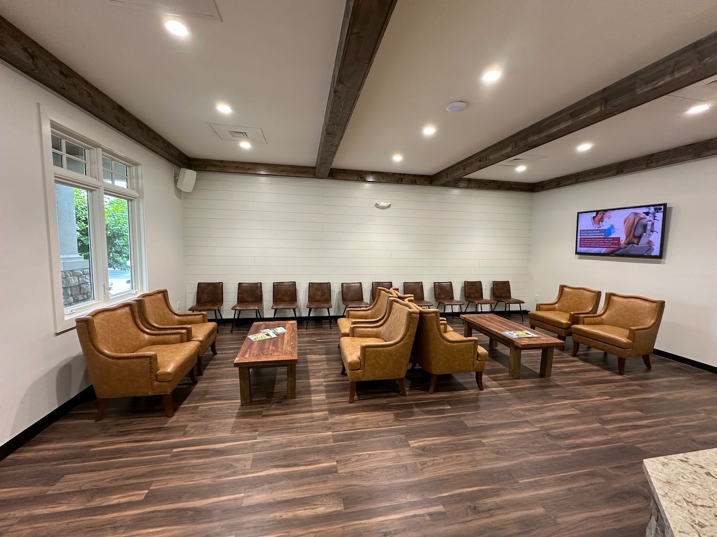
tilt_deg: -4.5
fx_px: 290
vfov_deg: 85.7
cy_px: 268
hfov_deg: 102.1
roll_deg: -1.9
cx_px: 358
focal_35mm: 14
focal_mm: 2.22
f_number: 2.2
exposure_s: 1/60
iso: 160
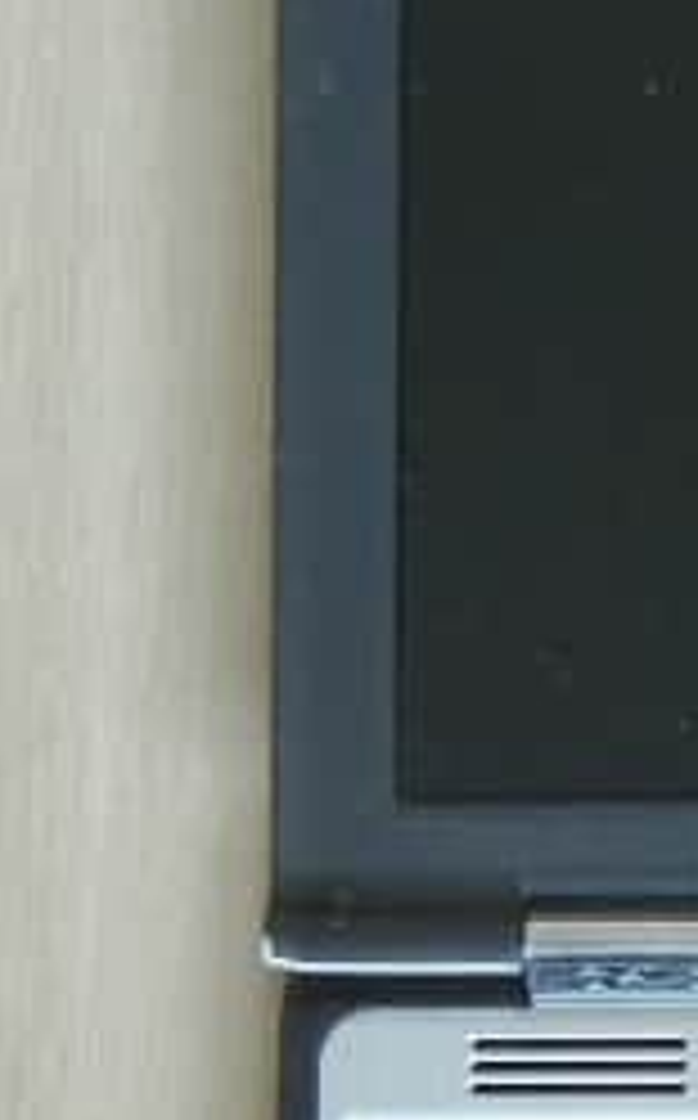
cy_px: 958
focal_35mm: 131
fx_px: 3999
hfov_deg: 9.6
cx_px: 1148
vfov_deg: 15.8
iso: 400
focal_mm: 5.4
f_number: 3.5
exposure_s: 1/12.5
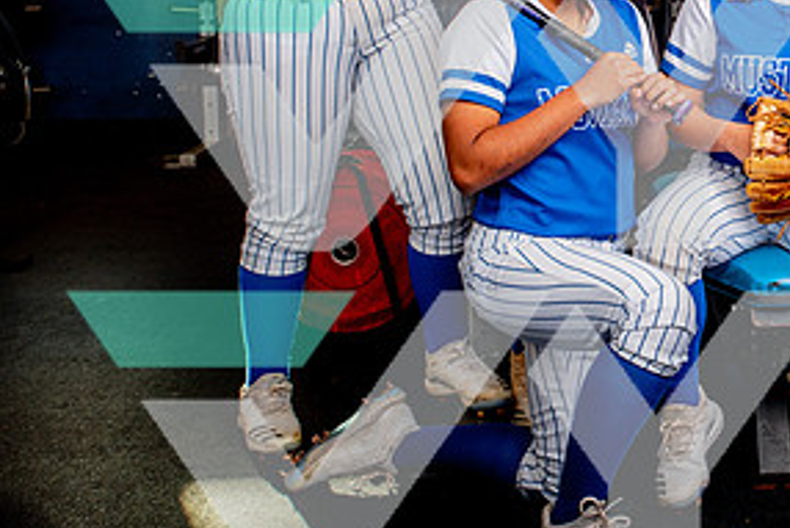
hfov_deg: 27.6
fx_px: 1515
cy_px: 104
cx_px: 779
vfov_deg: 19.5
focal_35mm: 69
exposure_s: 1/100
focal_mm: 34
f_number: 6.3
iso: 200
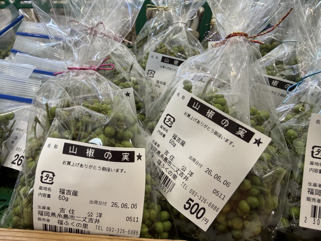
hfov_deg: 71.6
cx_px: 160
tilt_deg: -28.3
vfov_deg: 56.8
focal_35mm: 24
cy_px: 120
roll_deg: +1.8
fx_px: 223
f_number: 2.2
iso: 200
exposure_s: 1/120
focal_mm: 2.22
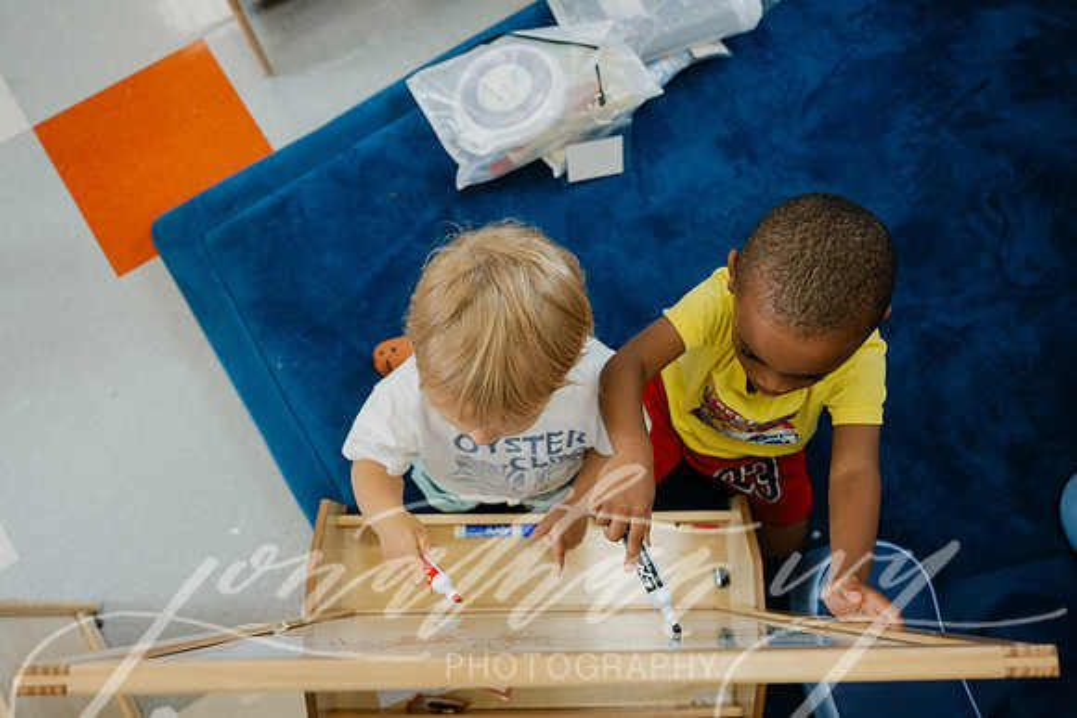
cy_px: 359
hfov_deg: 59.5
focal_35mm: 32
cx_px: 538
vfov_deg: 41.7
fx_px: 943
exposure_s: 1/200
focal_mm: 31.5
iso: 640
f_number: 4.5
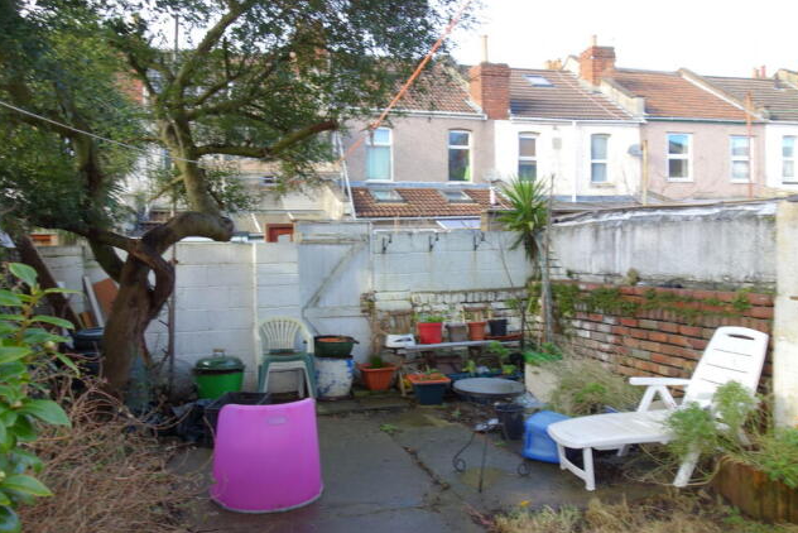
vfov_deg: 45.0
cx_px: 390
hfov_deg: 63.6
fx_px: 643
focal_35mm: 29
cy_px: 275
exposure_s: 1/100
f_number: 2.5
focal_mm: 10.4
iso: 125
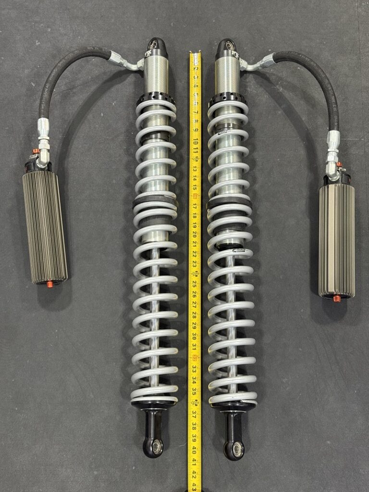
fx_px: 682
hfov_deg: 30.3
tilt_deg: -72.7
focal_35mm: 48
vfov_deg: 39.7
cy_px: 246
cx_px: 184
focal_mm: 6.76
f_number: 1.78
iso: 250
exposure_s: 1/55
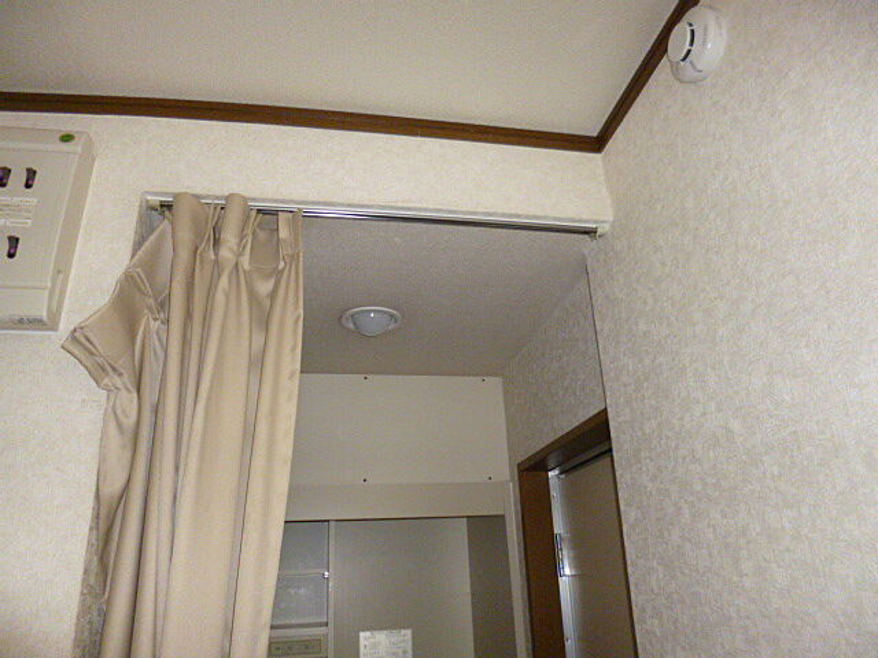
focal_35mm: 24
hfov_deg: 71.6
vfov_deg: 56.8
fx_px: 609
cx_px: 439
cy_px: 329
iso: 400
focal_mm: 4.3
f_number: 2.5
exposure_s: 1/60
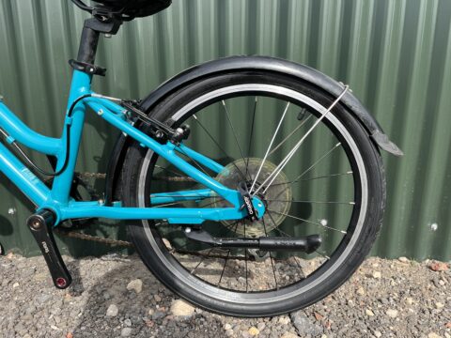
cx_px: 226
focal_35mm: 26
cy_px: 169
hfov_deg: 67.3
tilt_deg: -16.5
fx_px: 339
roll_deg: +0.6
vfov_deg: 53.1
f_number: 1.6
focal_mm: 5.1
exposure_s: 1/1129
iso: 50
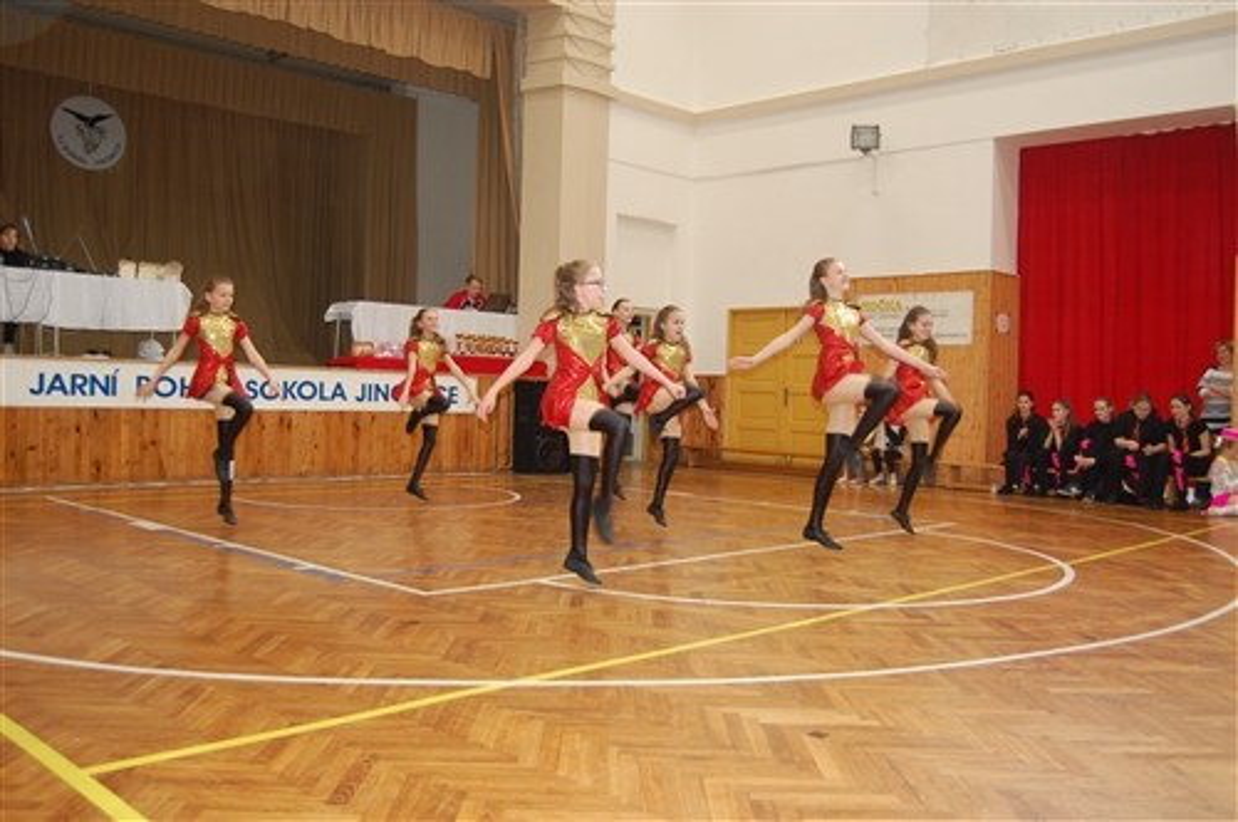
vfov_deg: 39.9
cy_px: 411
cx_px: 619
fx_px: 1133
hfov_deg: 57.3
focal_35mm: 33
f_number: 3.8
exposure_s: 1/60
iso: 500
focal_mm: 22
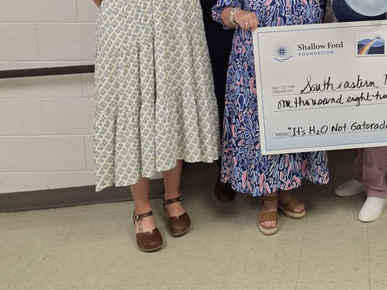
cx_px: 374
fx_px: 536
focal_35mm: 48
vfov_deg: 28.1
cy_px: -11
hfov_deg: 36.3
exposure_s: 1/120
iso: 400
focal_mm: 6.25
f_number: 1.7
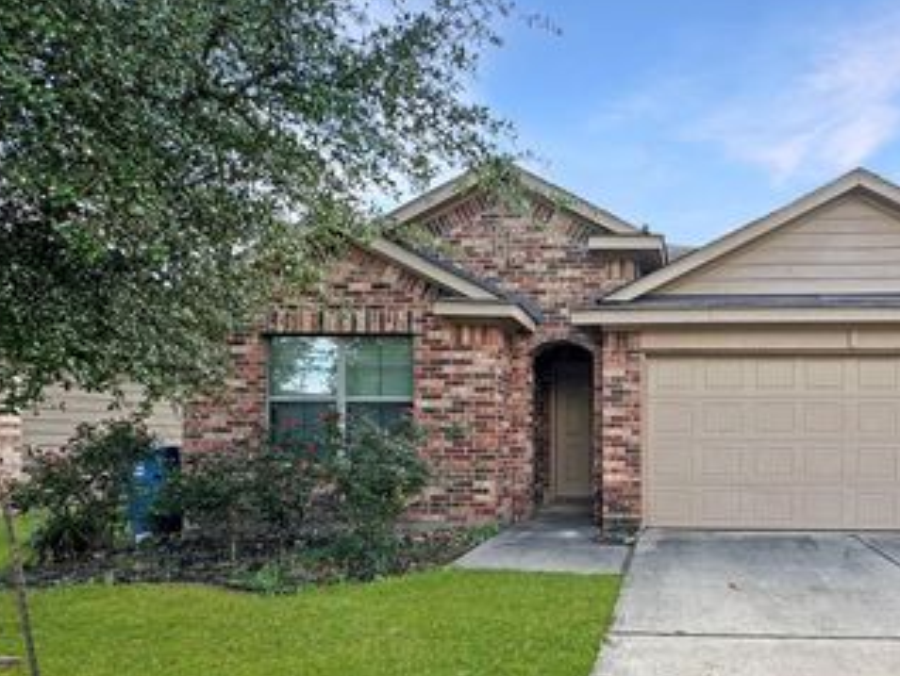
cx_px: 662
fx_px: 572
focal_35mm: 22
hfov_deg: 71.7
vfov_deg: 59.9
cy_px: 445
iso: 40
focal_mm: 2.22
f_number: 2.2
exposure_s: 1/332
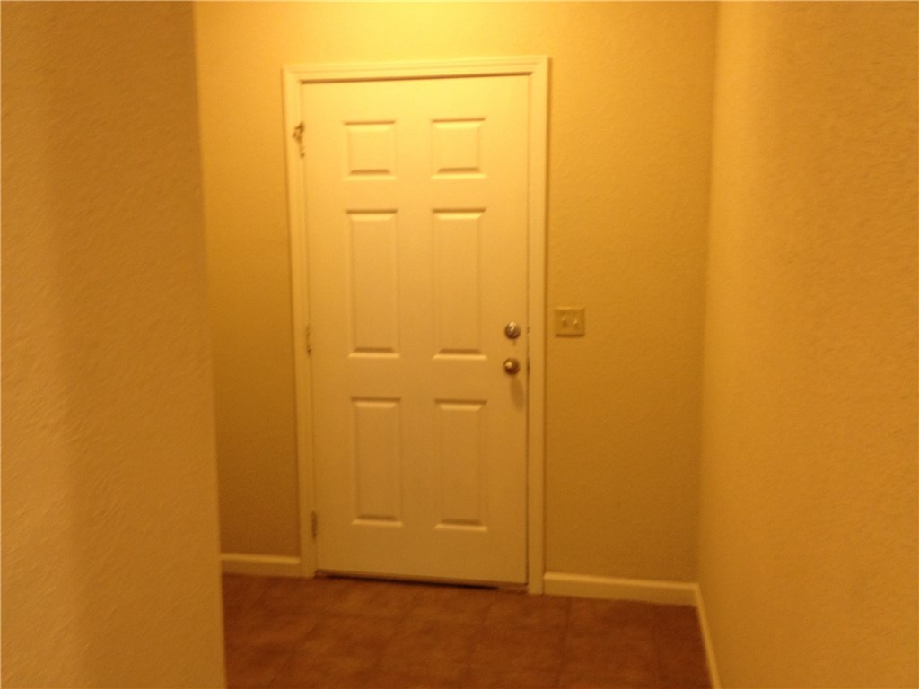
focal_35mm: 35
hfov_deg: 52.6
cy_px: 344
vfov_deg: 40.7
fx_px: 929
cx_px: 460
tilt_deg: -11.6
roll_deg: +1.0
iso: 100
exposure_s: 1/20
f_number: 2.4
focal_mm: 4.28
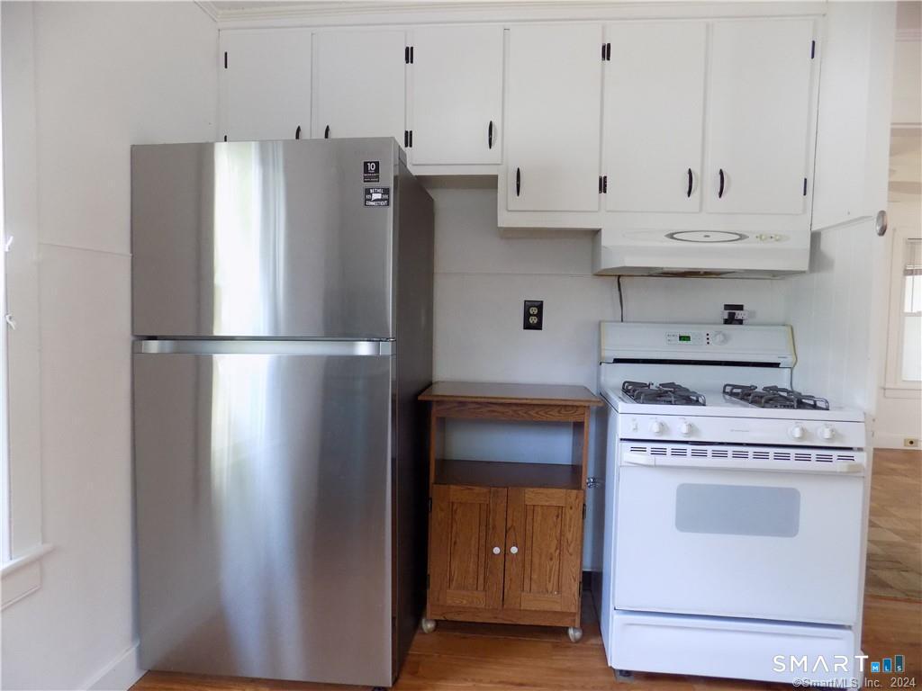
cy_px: 346
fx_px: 613
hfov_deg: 73.9
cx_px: 461
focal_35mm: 23
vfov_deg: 58.9
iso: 250
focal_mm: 4
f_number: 3.1
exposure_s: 1/30
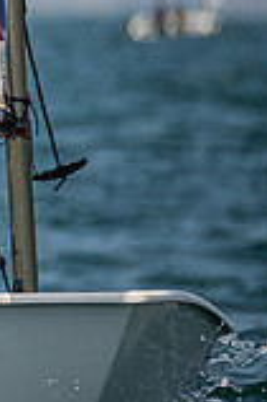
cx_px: -465
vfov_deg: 1.4
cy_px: 45
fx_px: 16411
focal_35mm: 1472
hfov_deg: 0.9
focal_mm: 400
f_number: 8
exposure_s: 1/1600
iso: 500
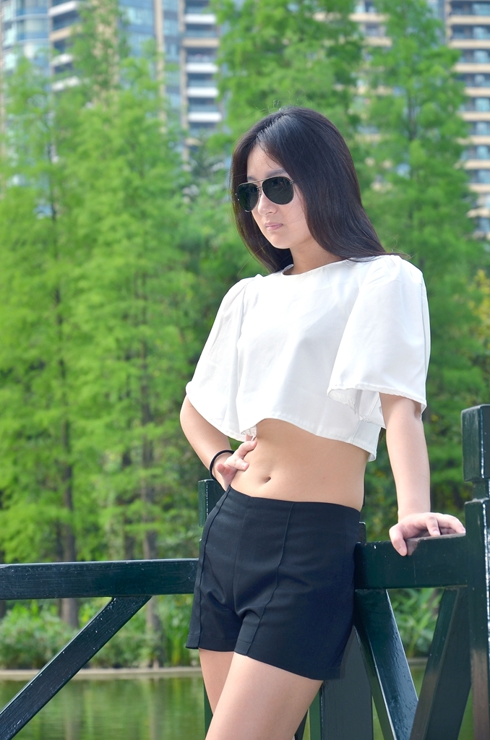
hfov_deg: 10.7
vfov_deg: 16.1
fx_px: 2615
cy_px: 370
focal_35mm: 128
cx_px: 245
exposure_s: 1/200
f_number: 6.3
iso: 100
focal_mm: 85
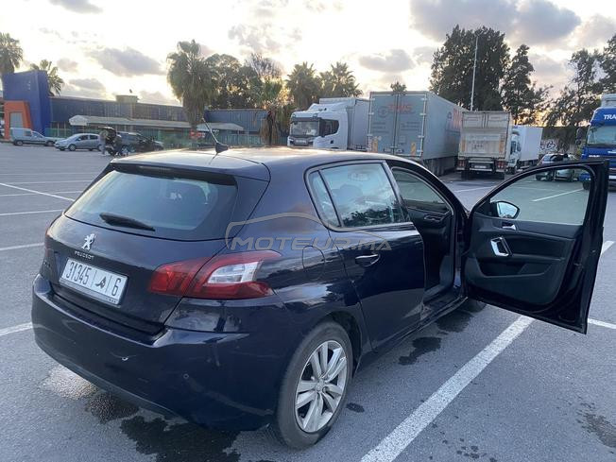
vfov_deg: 53.1
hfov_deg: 67.3
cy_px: 231
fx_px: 463
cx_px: 308
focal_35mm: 26
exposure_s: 1/78
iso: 125
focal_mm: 4.25
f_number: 1.8
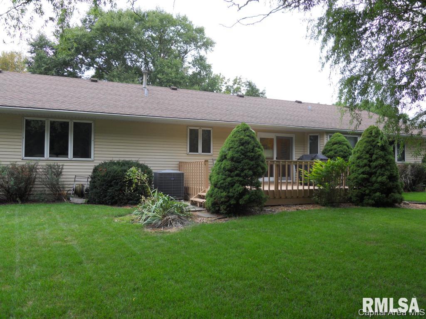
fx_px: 345
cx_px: 213
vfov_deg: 49.7
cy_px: 160
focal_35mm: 28
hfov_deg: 63.4
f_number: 2.7
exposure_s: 1/80
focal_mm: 5
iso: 80
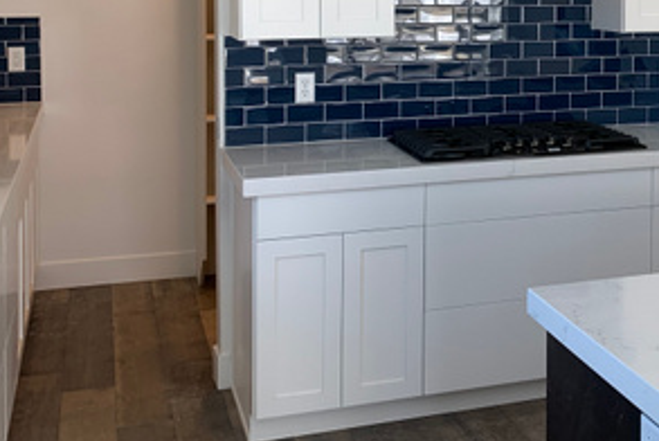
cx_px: 551
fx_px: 1081
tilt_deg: +1.6
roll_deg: -0.2
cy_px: 29
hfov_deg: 32.7
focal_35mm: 59
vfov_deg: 22.4
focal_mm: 4.25
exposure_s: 1/120
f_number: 1.8
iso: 40
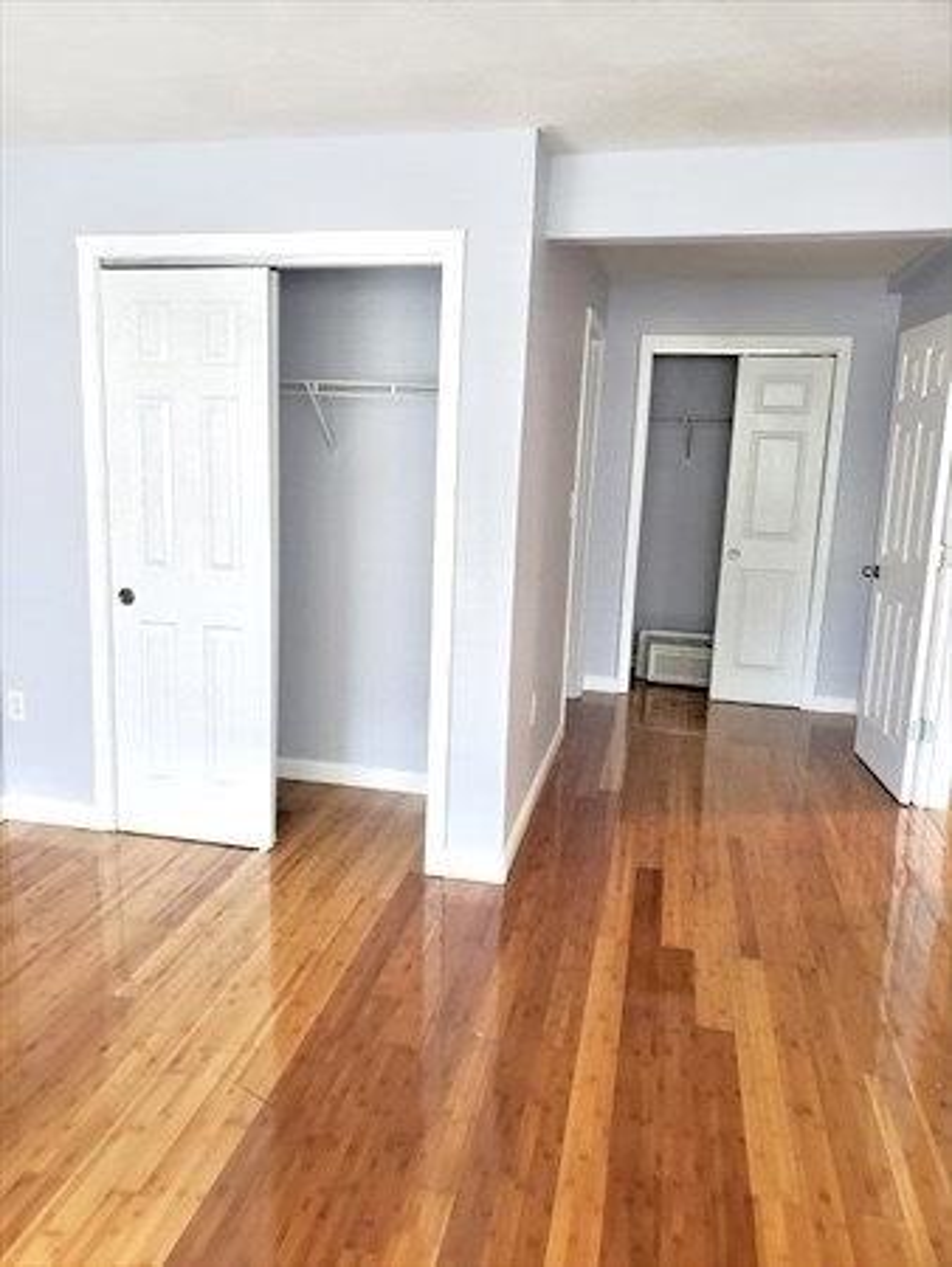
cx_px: 476
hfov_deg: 53.1
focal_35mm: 26
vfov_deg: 67.3
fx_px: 952
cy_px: 634
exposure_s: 1/39
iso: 250
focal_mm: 4.3
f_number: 2.4
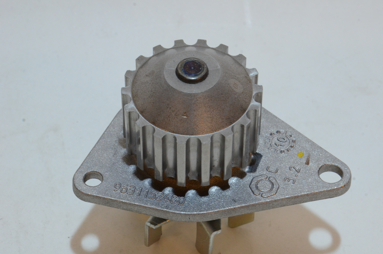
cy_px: 127
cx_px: 192
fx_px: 1672
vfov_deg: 8.7
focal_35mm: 158
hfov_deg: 13.1
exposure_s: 1/50
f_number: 18
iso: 1600
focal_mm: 105
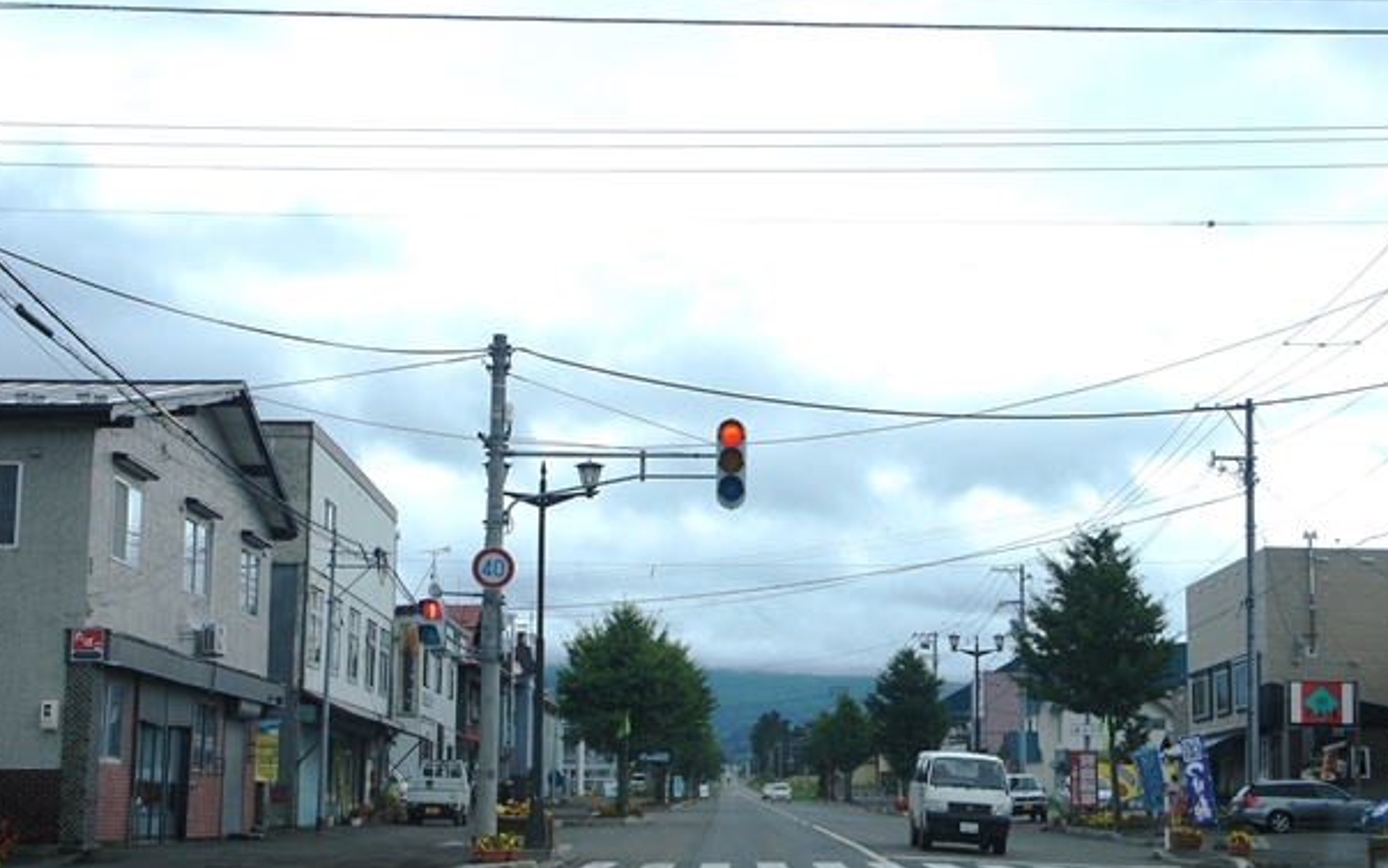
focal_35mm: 55
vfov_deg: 23.7
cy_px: 507
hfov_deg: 37.1
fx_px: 2068
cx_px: 739
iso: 200
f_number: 7.1
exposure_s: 1/500
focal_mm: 27
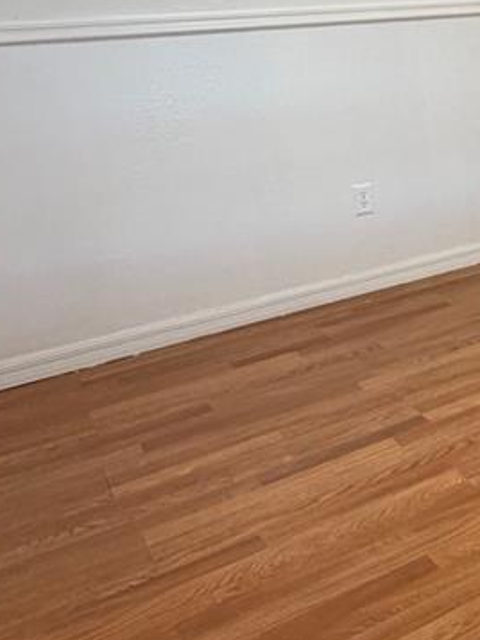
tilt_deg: -11.7
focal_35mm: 47
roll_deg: +1.4
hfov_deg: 25.3
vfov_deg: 39.4
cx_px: 670
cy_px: 163
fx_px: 868
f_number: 2.2
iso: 200
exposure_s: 1/60
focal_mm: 2.22
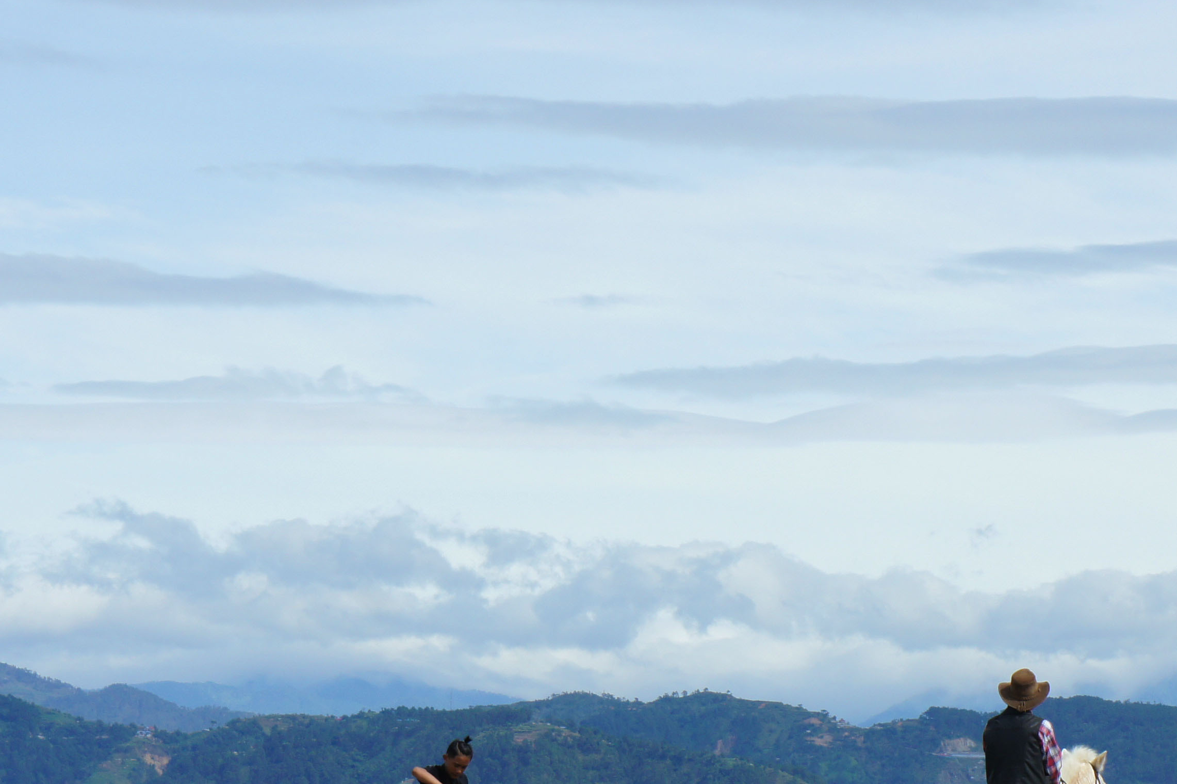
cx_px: 912
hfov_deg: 12.6
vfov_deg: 8.4
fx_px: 5326
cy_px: 701
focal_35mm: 163
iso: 200
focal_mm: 54
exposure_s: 1/250
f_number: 13
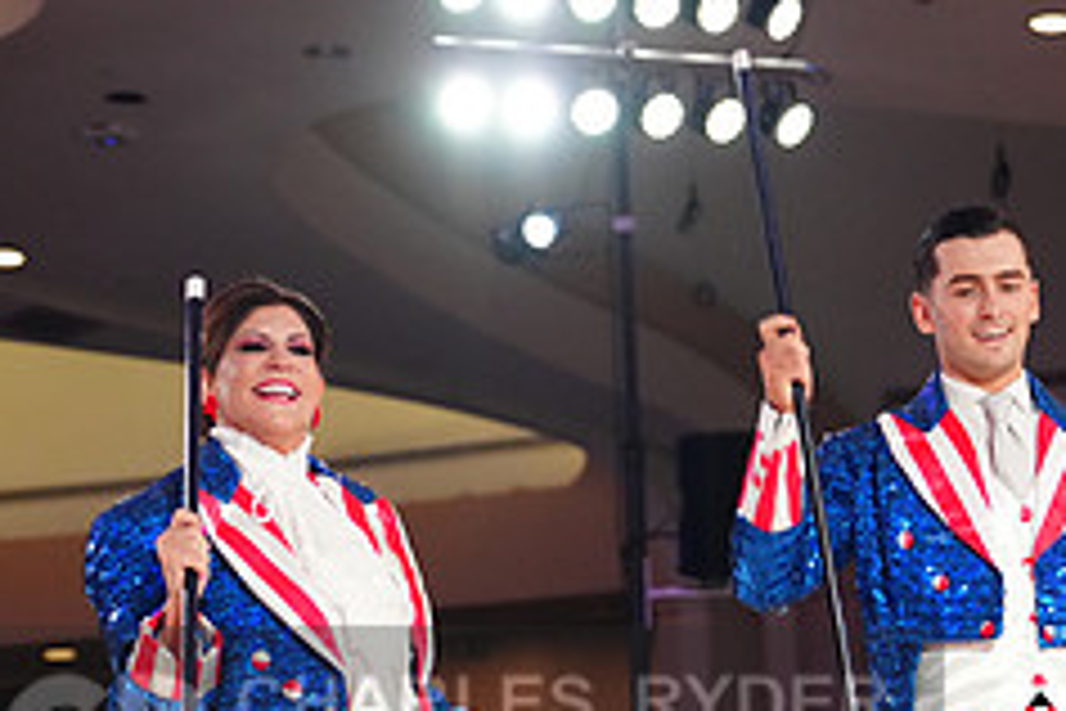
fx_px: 5063
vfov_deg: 8.0
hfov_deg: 12.0
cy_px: 745
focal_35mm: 171
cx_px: 454
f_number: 3.2
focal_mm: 70
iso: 3200
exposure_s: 1/500
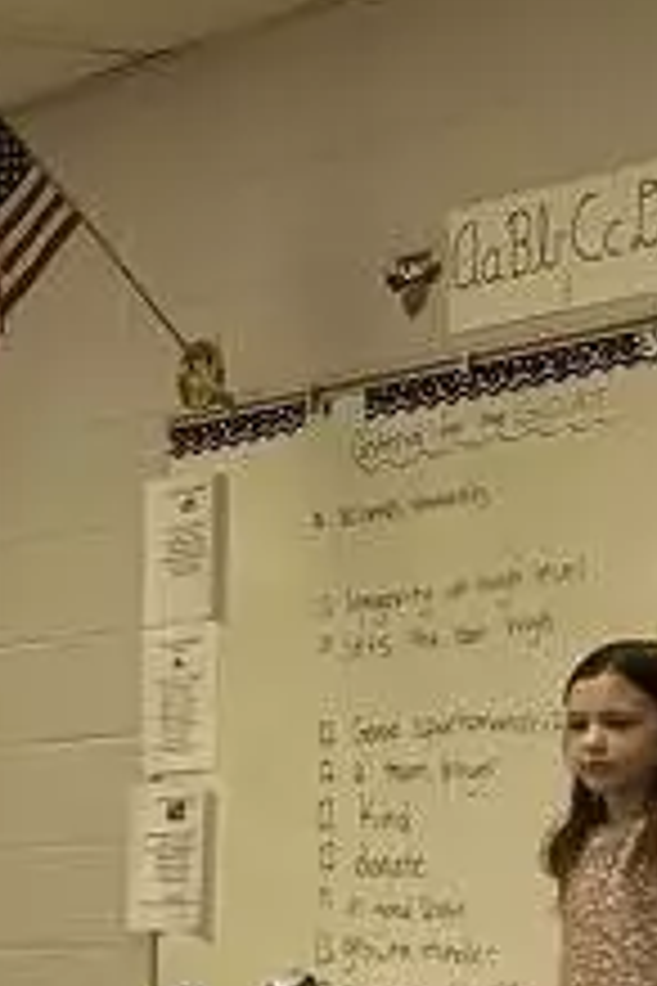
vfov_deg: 13.7
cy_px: 918
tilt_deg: +1.3
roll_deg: -2.2
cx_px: -1156
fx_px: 4051
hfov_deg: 8.2
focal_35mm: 148
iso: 64
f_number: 1.5
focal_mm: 5.7
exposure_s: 1/120
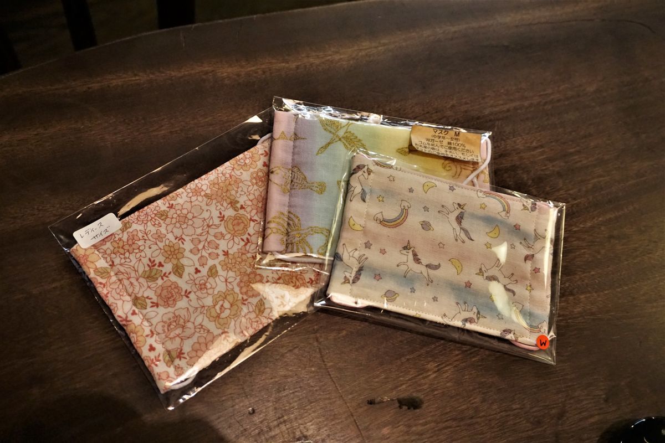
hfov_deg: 57.2
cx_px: 332
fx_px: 610
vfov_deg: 40.0
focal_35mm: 33
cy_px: 222
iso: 2500
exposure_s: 1/60
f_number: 4
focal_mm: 22
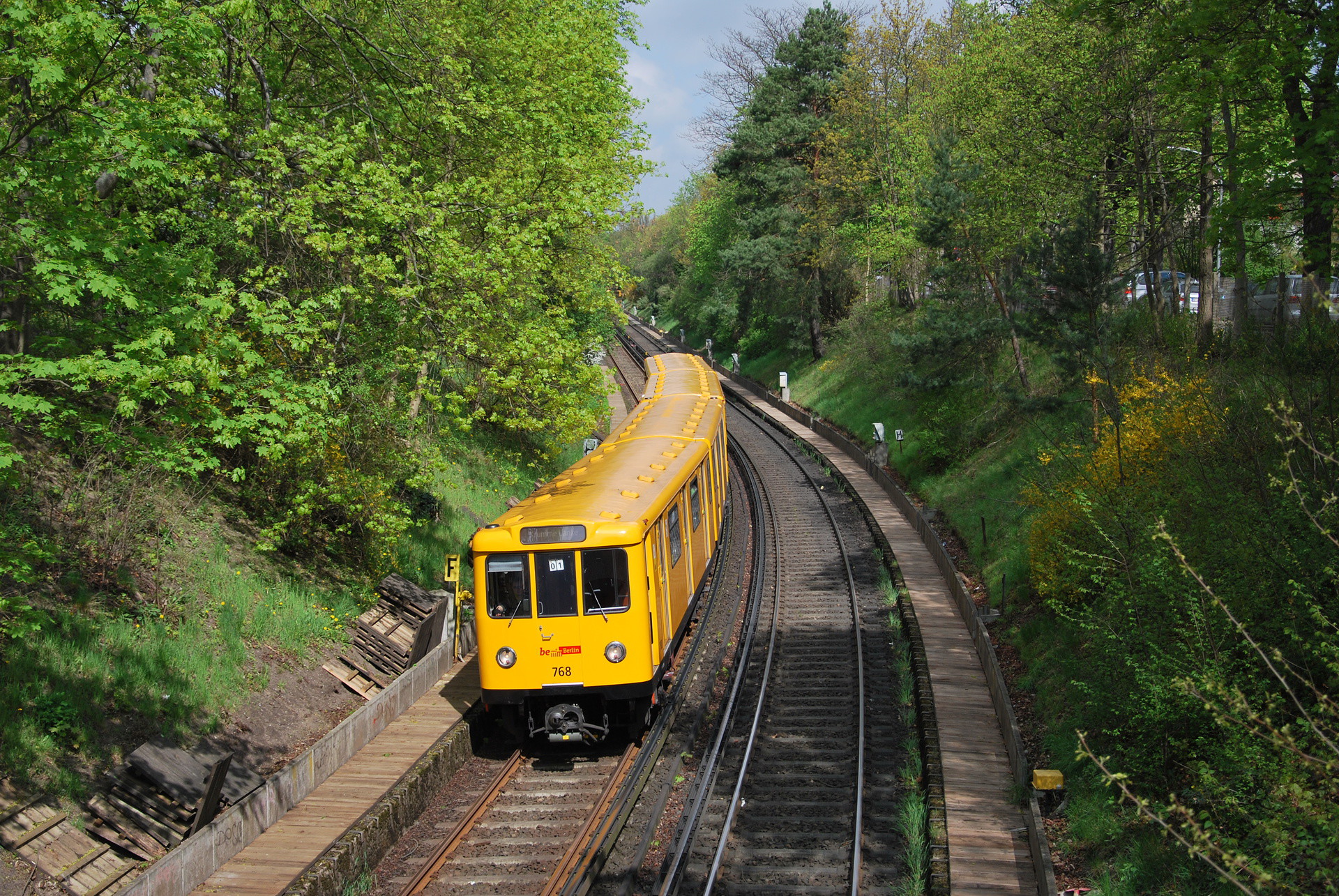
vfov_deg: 26.6
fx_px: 1899
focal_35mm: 51
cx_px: 670
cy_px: 448
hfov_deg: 38.8
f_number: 4.5
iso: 140
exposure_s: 1/1000
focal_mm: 34
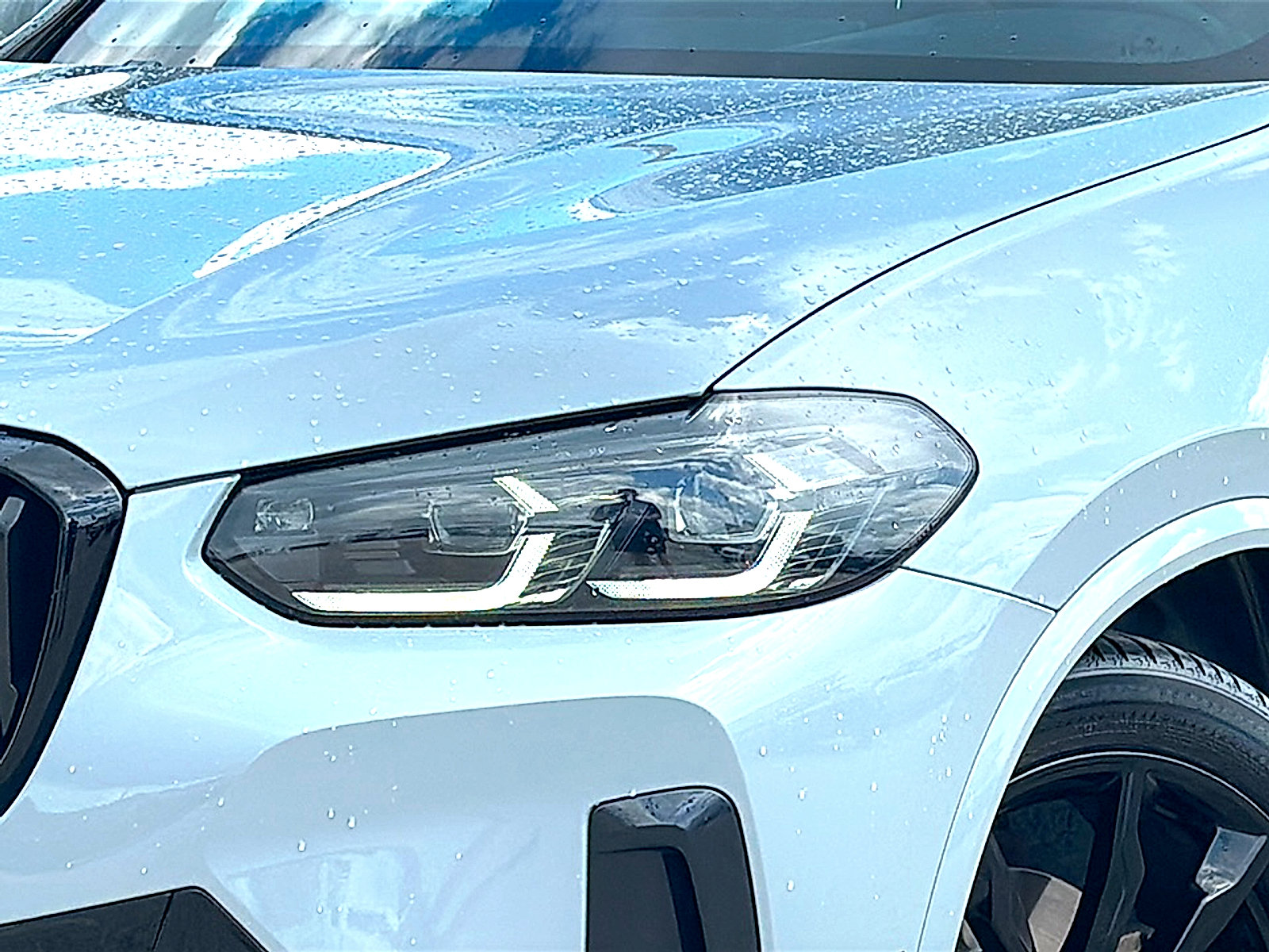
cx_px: 634
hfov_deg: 19.6
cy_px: 476
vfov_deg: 14.8
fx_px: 3666
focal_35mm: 100
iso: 64
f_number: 1.78
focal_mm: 6.86
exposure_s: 1/2212
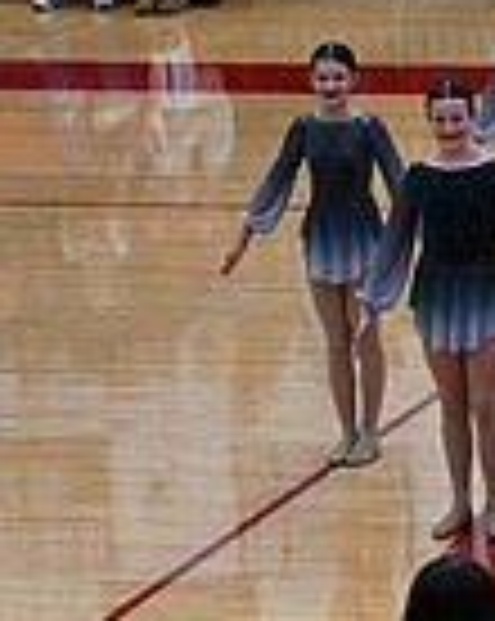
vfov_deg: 7.0
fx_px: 5065
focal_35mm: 276
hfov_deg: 5.4
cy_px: 268
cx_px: 1296
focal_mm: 70
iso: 4000
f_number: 4
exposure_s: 1/400
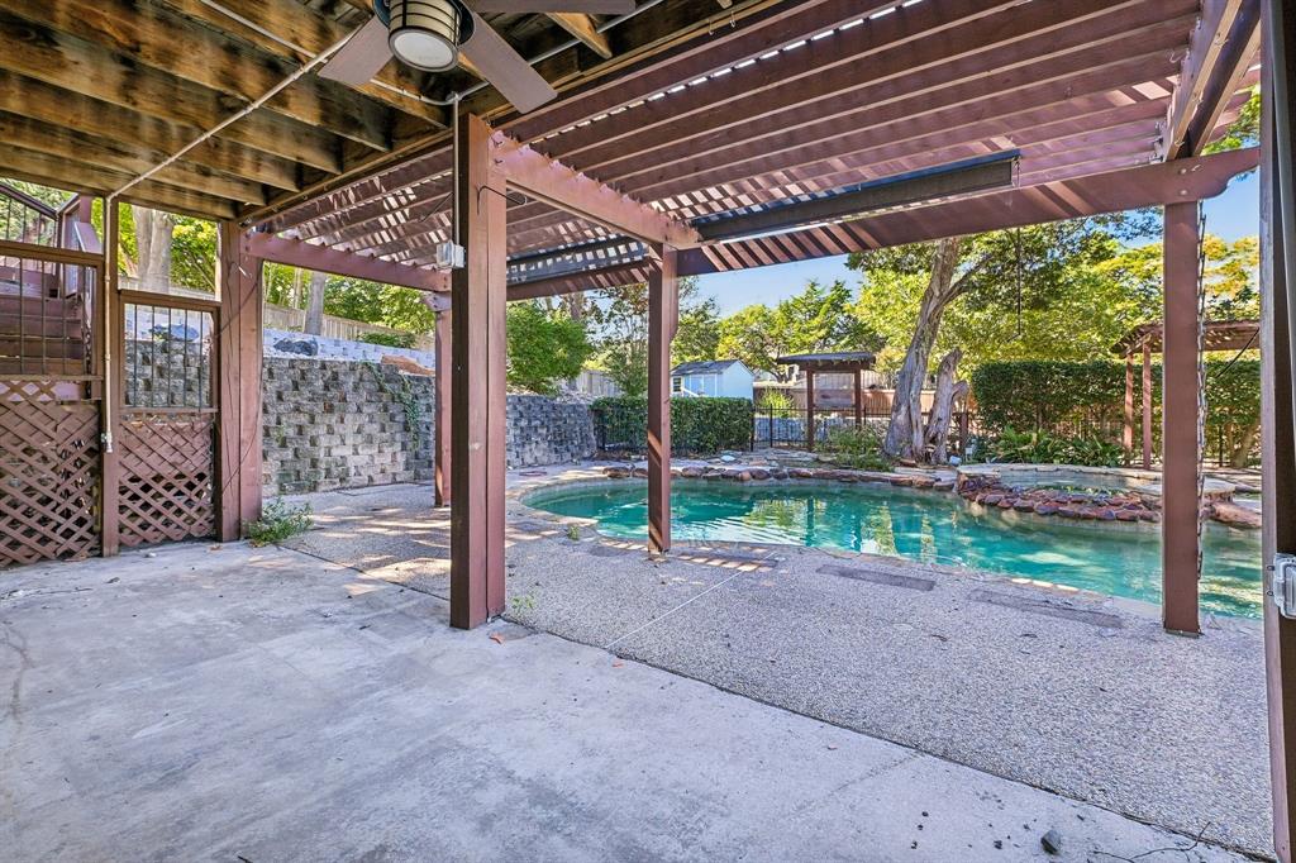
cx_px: 648
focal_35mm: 16
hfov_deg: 96.8
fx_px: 576
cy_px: 432
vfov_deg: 73.7
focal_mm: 16
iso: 400
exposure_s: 1/50
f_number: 8
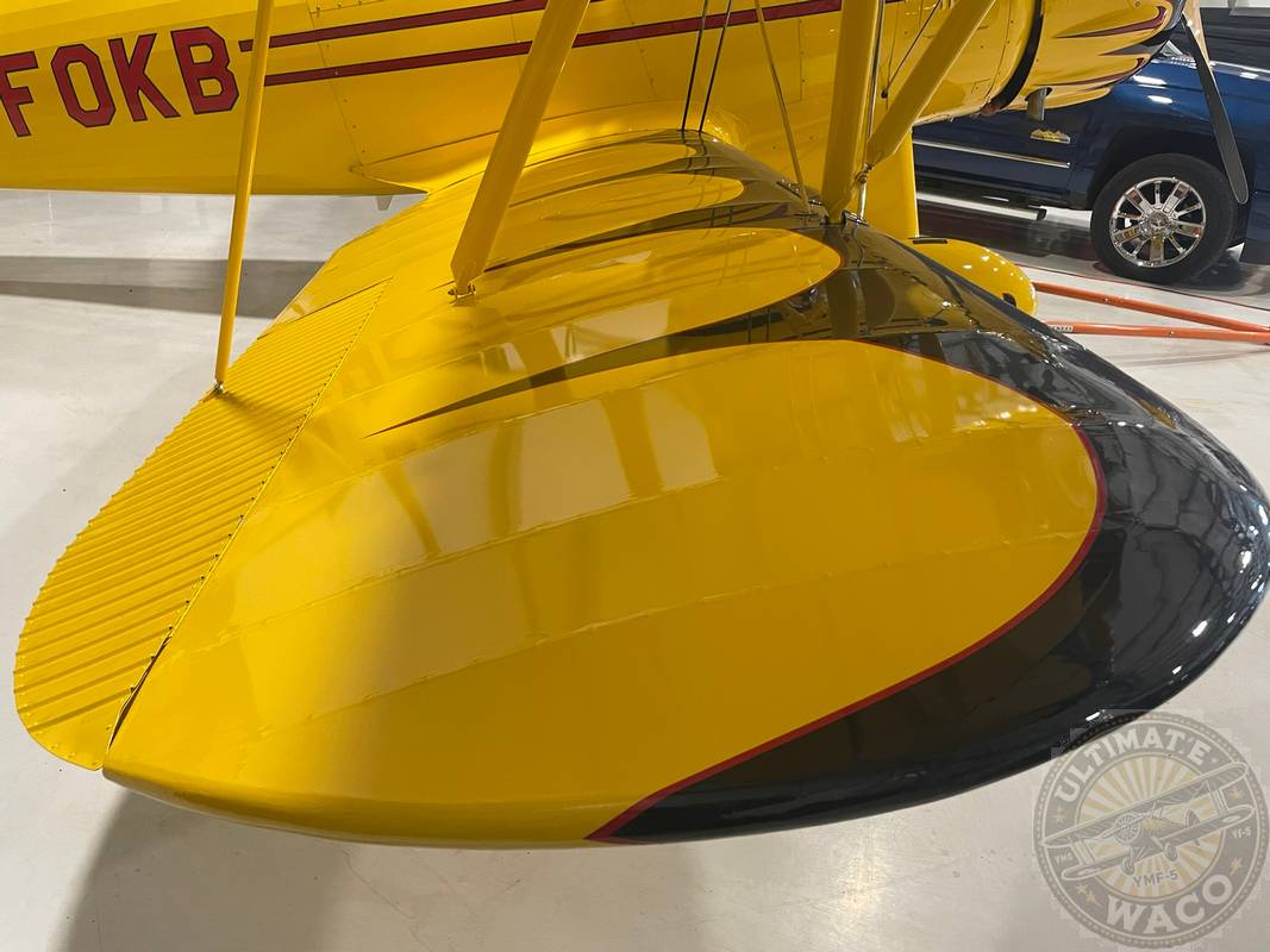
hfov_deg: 67.3
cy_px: 476
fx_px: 954
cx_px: 635
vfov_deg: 53.1
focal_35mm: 26
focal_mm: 4.2
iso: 160
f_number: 1.6
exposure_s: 1/60
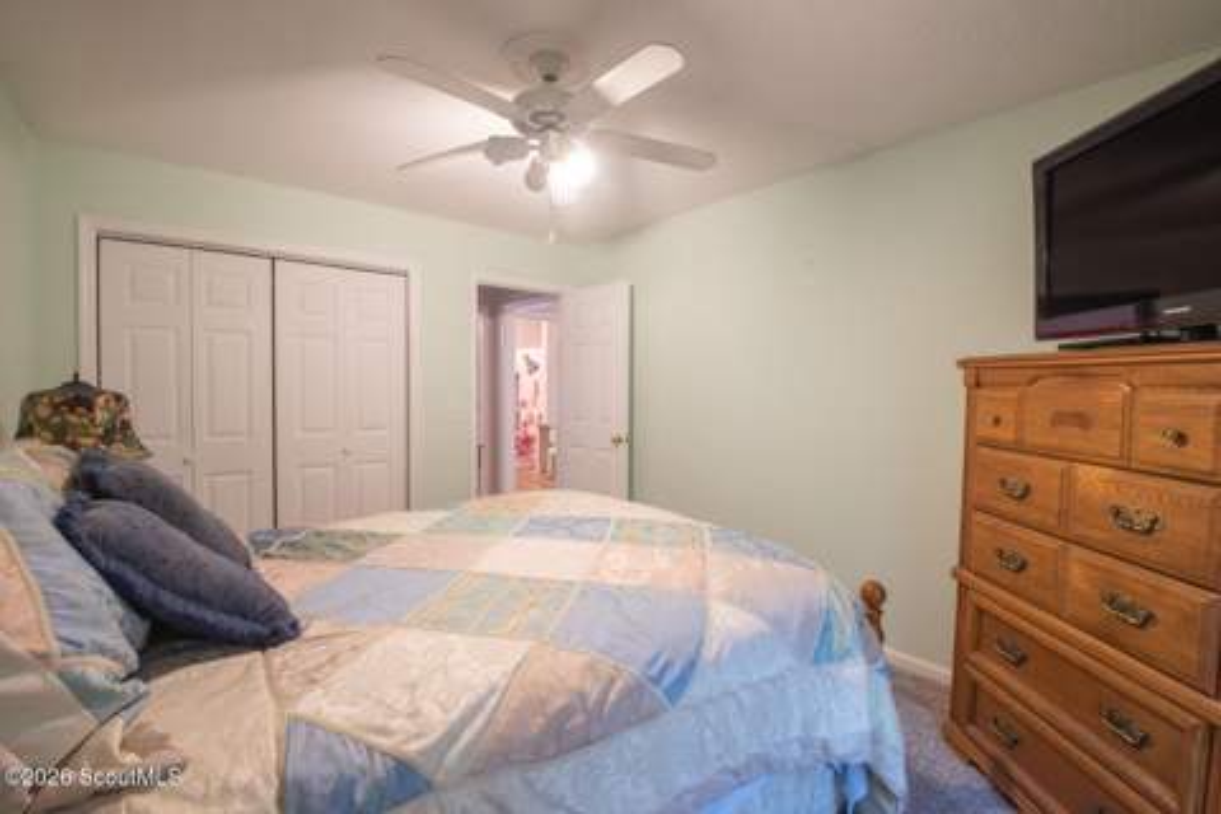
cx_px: 610
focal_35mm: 15
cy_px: 407
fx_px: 509
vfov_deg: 77.3
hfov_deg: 100.4
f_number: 9
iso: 1250
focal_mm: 10
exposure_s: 1/6
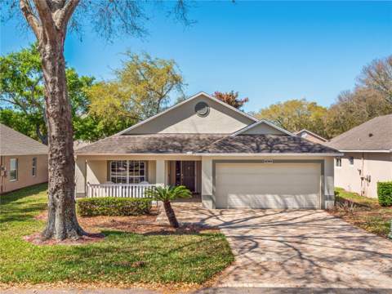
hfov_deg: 56.8
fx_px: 362
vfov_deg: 44.2
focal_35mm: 32
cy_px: 147
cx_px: 196
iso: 200
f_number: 8
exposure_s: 1/125
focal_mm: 16
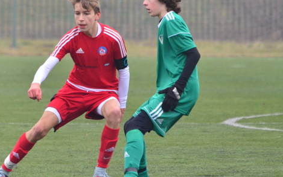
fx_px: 5421
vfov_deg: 1.9
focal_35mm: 703
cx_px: 43
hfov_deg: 3.0
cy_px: 77
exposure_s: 1/640
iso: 1600
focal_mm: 270
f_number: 6.3
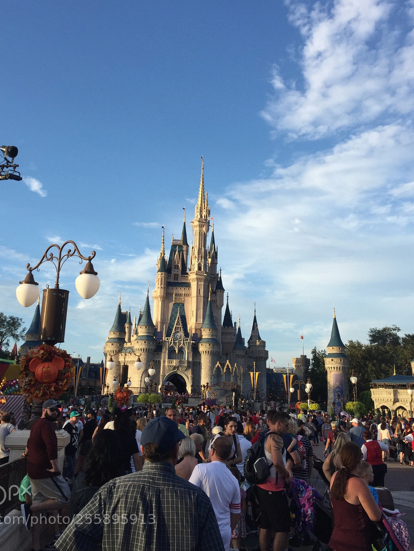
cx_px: 190
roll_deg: -2.0
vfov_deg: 48.3
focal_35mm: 38
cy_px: 194
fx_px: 606
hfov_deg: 37.7
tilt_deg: +19.1
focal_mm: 4.15
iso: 32
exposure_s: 1/942
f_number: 2.2
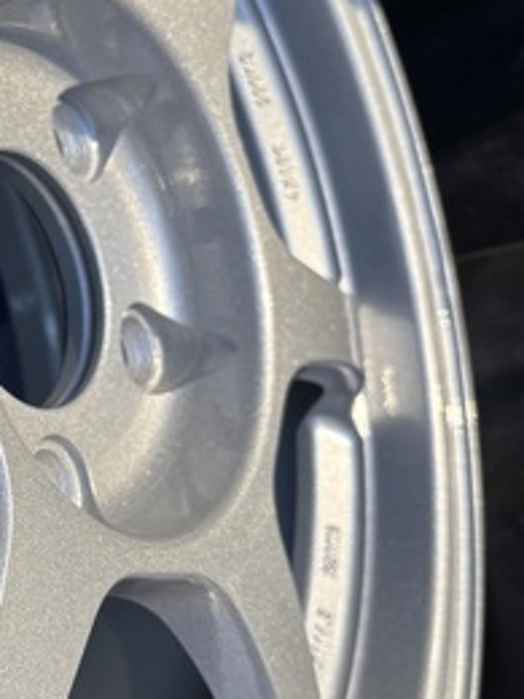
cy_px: 325
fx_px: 1211
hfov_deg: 23.1
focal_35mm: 60
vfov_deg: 32.2
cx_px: -32
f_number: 1.6
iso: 50
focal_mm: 5.96
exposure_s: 1/437
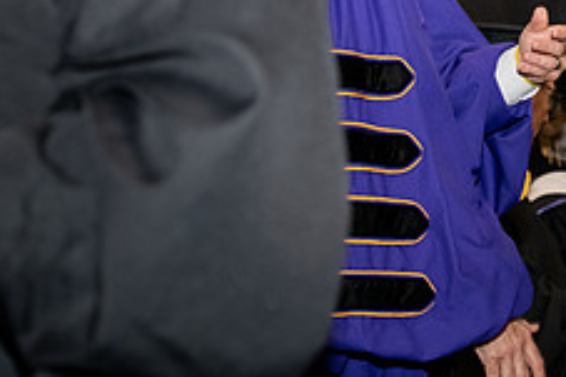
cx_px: 588
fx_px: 3016
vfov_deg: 7.1
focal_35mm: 192
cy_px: -89
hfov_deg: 10.6
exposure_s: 1/200
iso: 2000
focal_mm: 75
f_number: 5.6
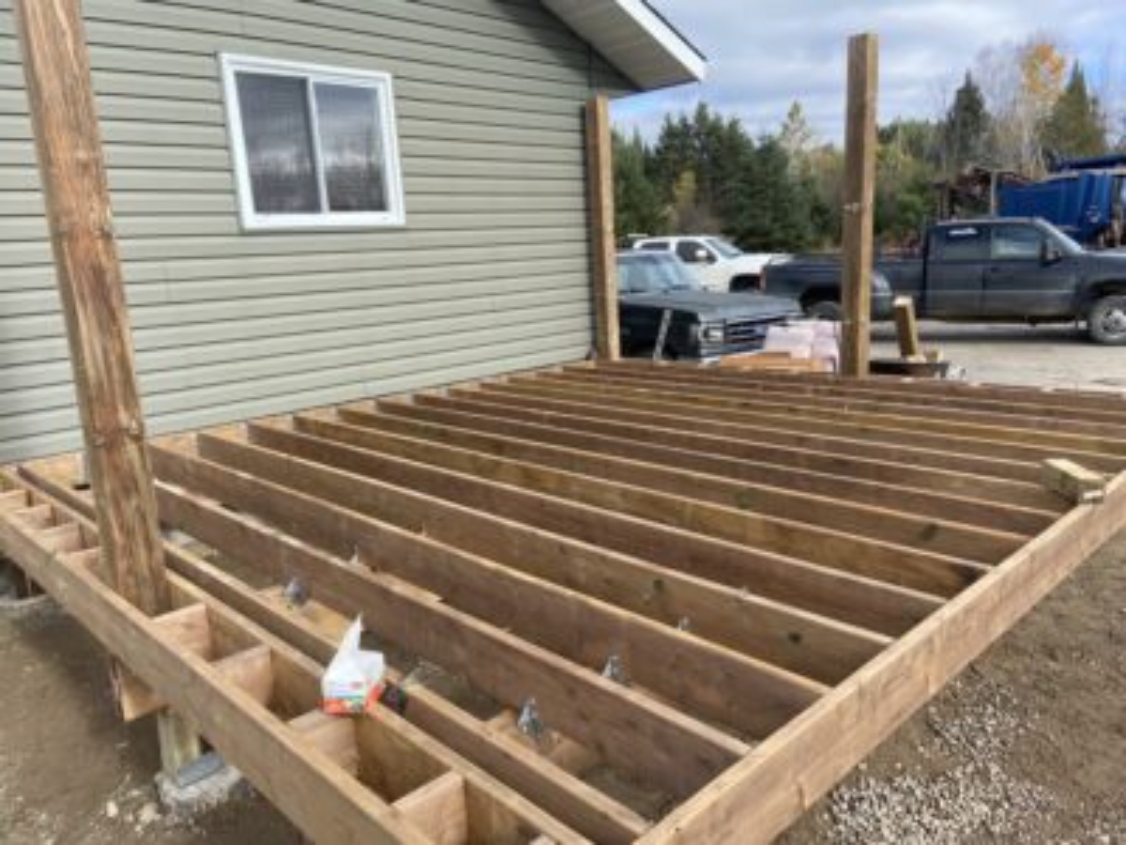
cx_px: 563
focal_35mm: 26
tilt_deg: -13.8
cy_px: 422
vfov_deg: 53.1
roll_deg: +3.3
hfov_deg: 67.3
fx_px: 846
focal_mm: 4.25
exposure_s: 1/1016
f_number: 1.8
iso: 32
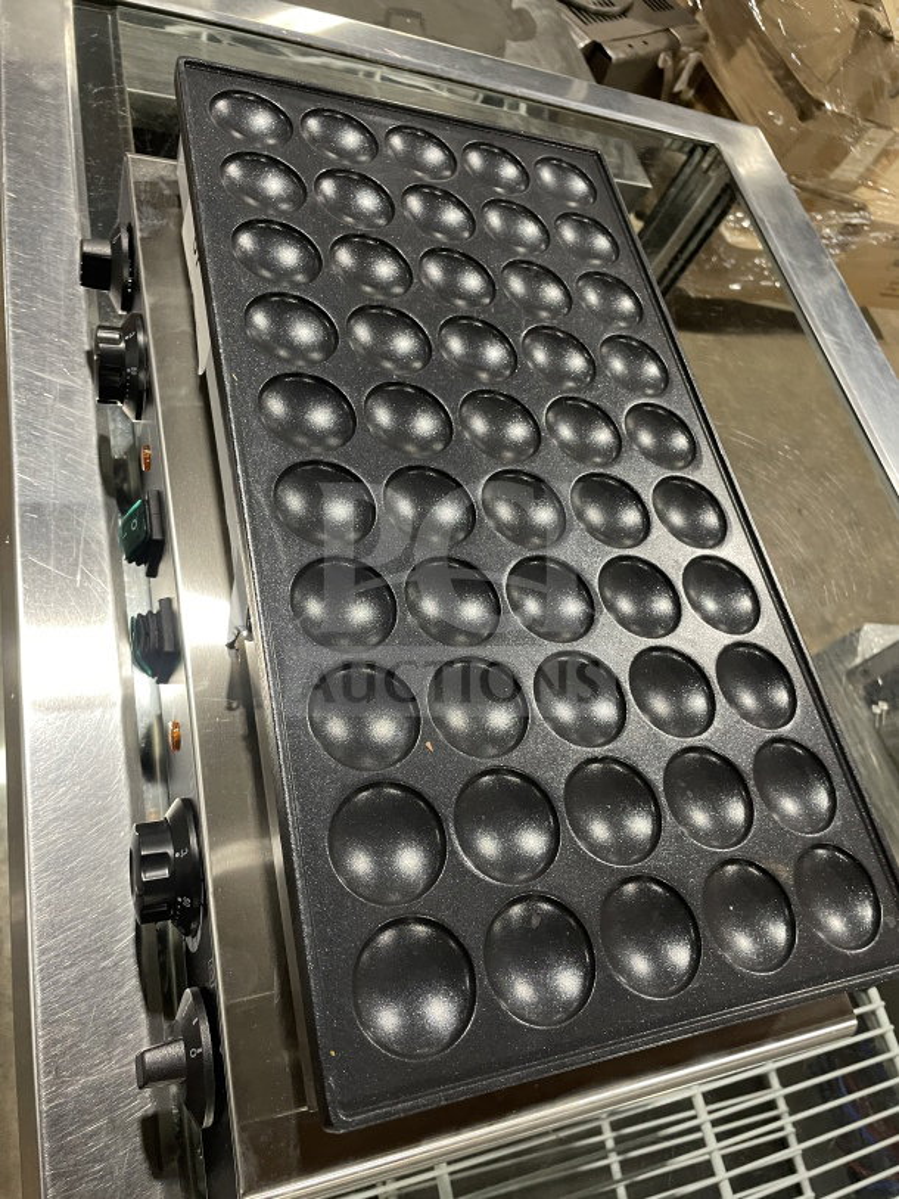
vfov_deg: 67.3
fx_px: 900
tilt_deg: -55.5
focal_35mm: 26
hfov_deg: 53.1
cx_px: 450
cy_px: 600
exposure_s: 1/60
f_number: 1.6
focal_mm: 4.2
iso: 250
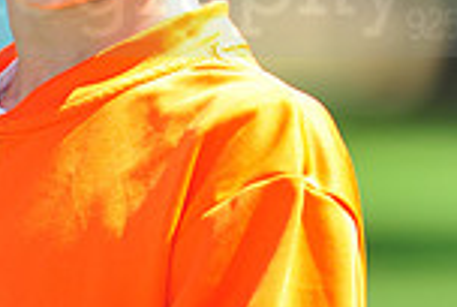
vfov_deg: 1.8
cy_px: -39
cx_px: 18
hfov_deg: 2.7
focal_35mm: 761
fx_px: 9679
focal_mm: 200
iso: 200
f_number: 4.5
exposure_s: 1/640
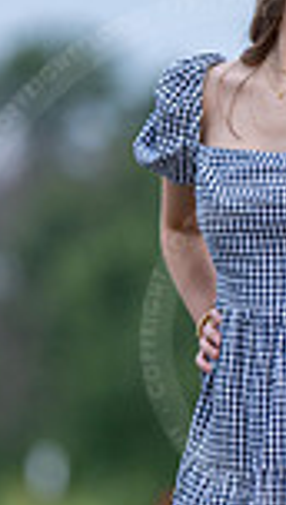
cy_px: 389
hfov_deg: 4.6
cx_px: 356
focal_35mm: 263
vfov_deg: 8.2
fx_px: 3530
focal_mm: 85
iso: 500
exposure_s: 1/500
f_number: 1.2
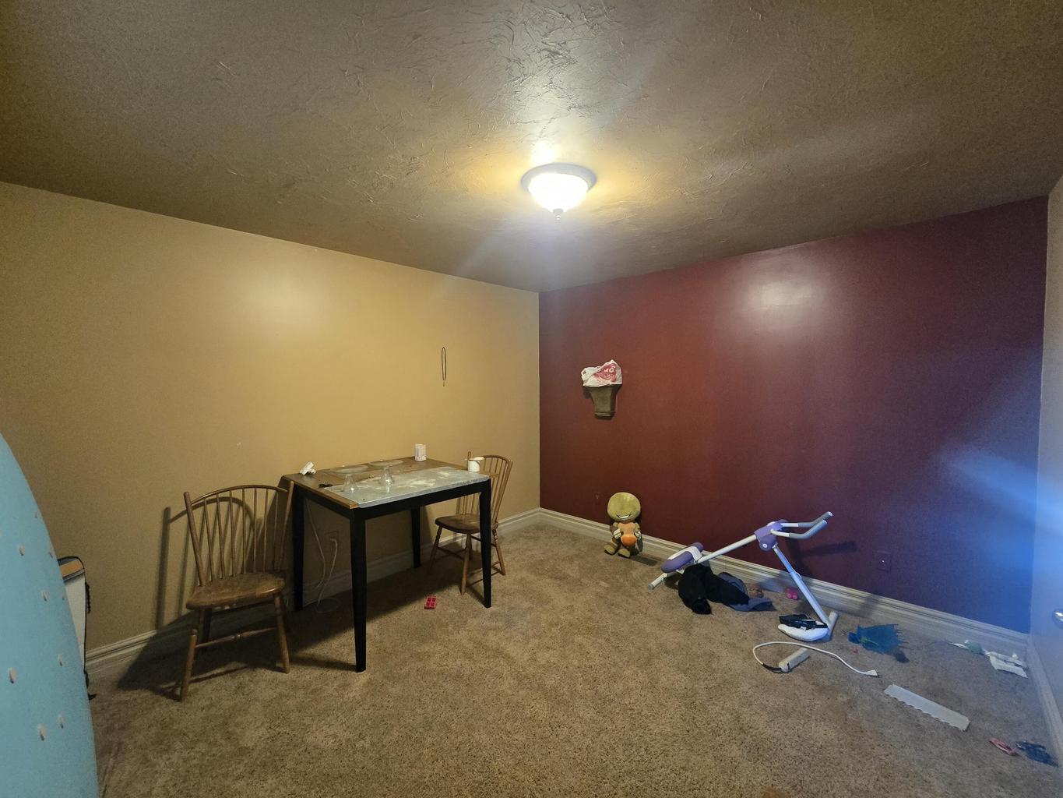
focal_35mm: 13
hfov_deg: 106.2
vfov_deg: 89.9
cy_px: 399
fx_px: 399
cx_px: 532
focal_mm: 2.2
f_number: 2.2
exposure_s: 1/60
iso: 1000
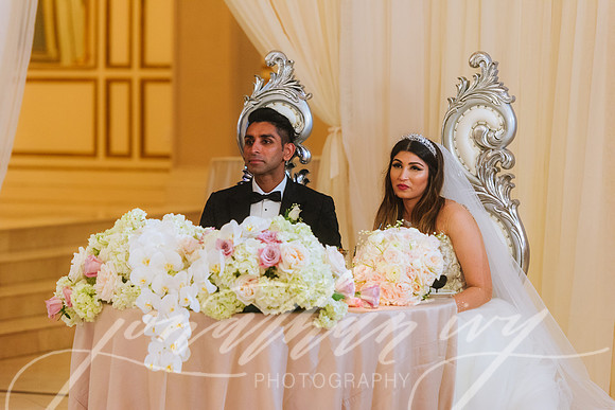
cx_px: 308
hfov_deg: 12.4
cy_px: 205
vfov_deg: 8.3
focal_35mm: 165
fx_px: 2819
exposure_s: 1/80
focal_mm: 165
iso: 2000
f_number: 2.8
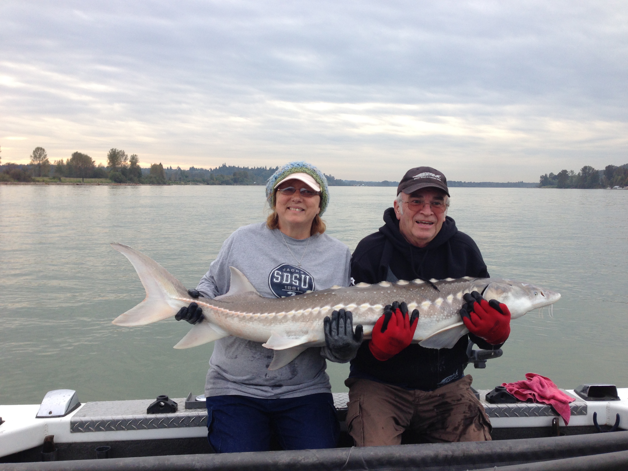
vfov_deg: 42.9
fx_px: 599
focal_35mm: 33
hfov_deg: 55.4
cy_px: 236
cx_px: 314
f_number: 2.4
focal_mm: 4.12
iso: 50
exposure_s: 1/120
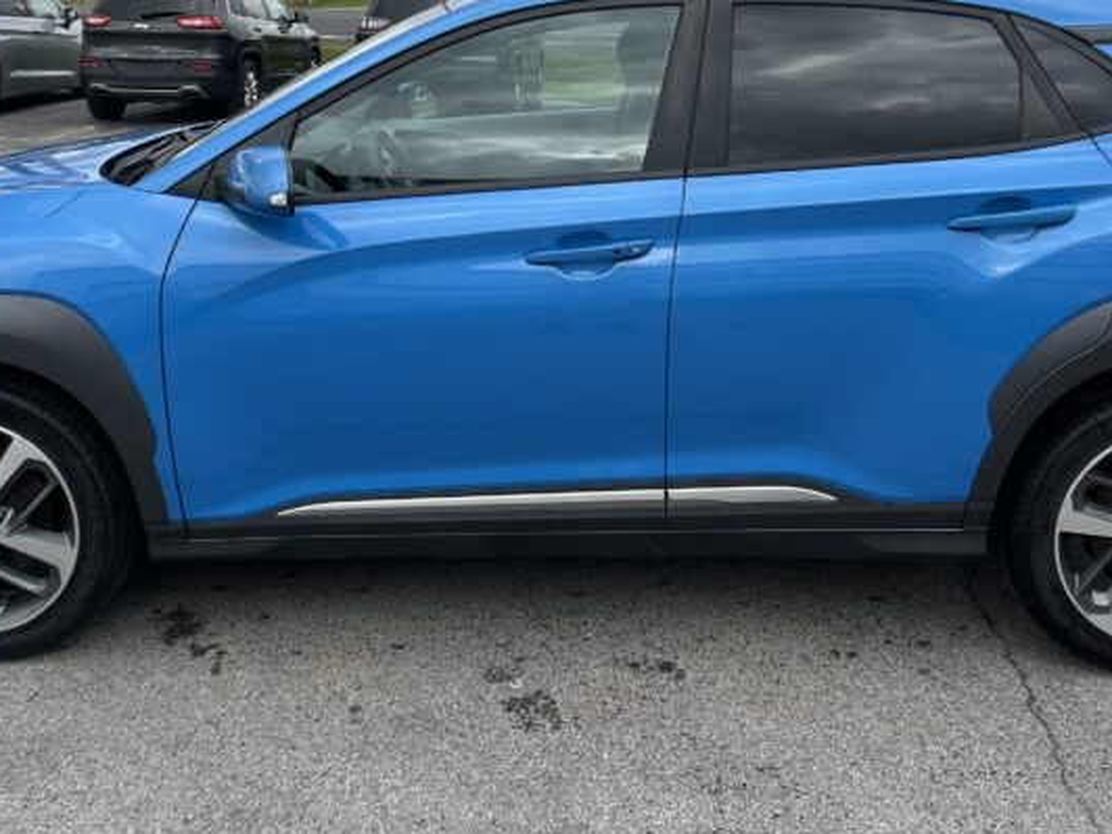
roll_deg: -0.8
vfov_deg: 28.5
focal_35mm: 50
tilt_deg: -9.2
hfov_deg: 38.2
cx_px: 546
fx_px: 1606
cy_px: 167
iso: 50
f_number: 1.5
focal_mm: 5.7
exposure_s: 1/2045
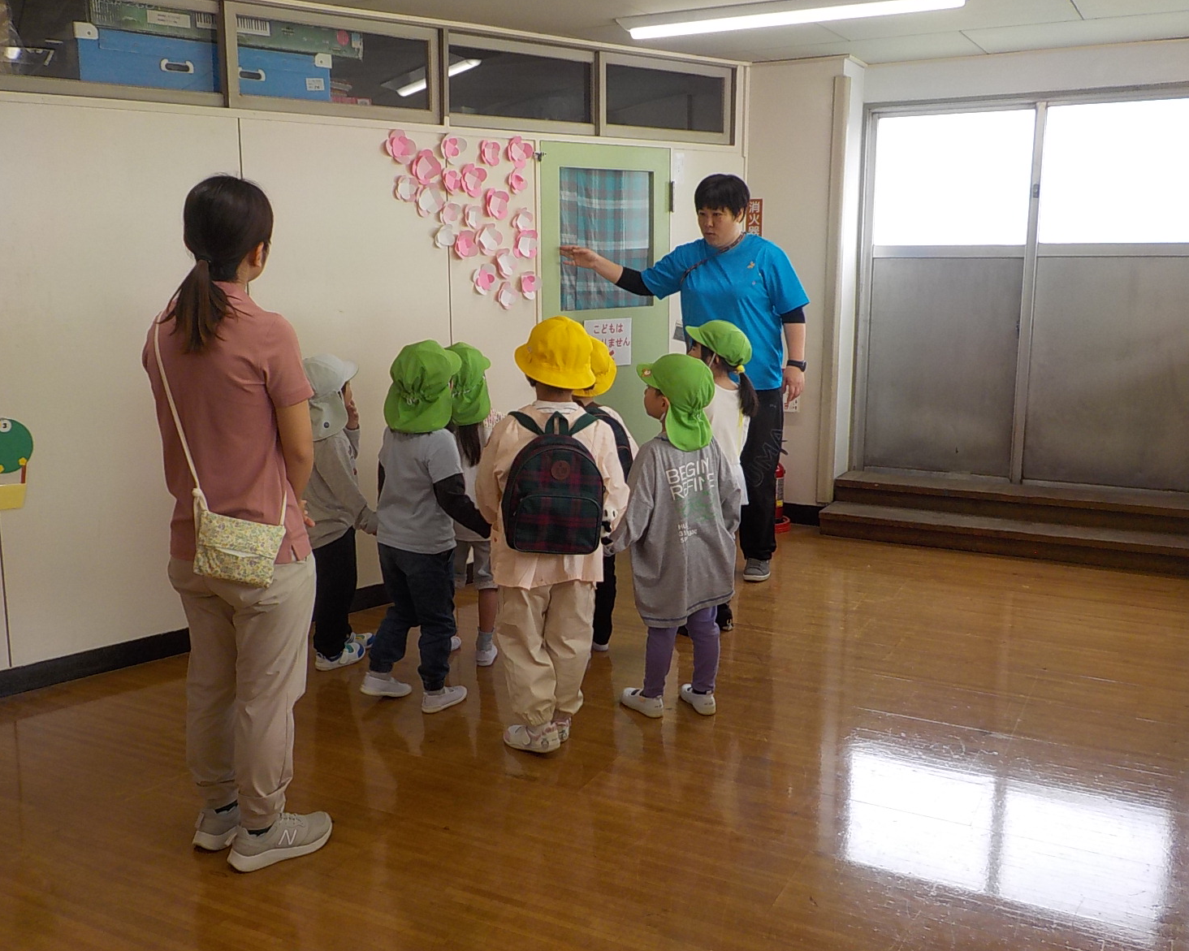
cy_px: 469
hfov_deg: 55.6
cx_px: 557
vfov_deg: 45.8
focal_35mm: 32
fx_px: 1126
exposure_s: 1/100
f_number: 3.3
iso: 125
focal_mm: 4.1
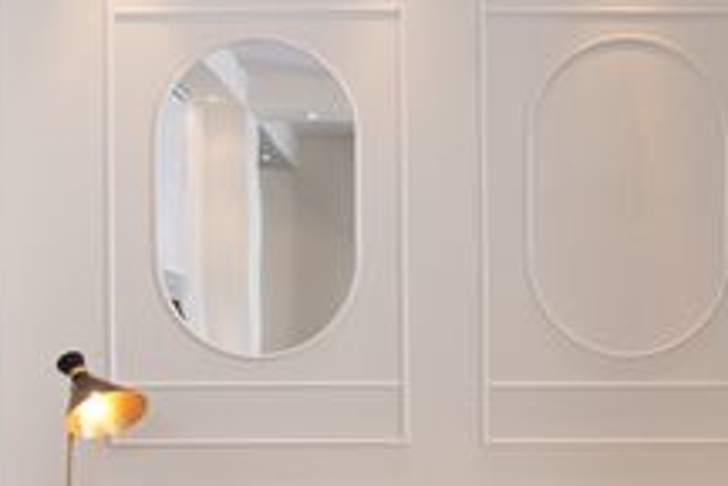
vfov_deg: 19.7
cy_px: 481
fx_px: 1355
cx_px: 634
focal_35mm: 67
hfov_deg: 29.1
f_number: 9
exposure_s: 1/5
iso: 200
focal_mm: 29
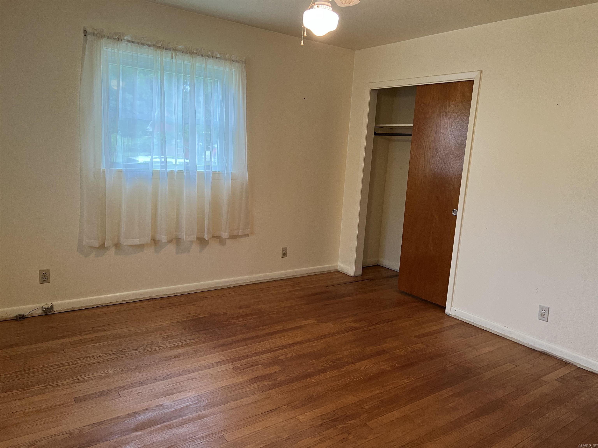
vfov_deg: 53.1
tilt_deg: -9.9
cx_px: 299
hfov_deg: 67.3
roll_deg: -3.7
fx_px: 449
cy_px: 224
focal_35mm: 26
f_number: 1.5
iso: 125
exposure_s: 1/60
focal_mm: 5.7
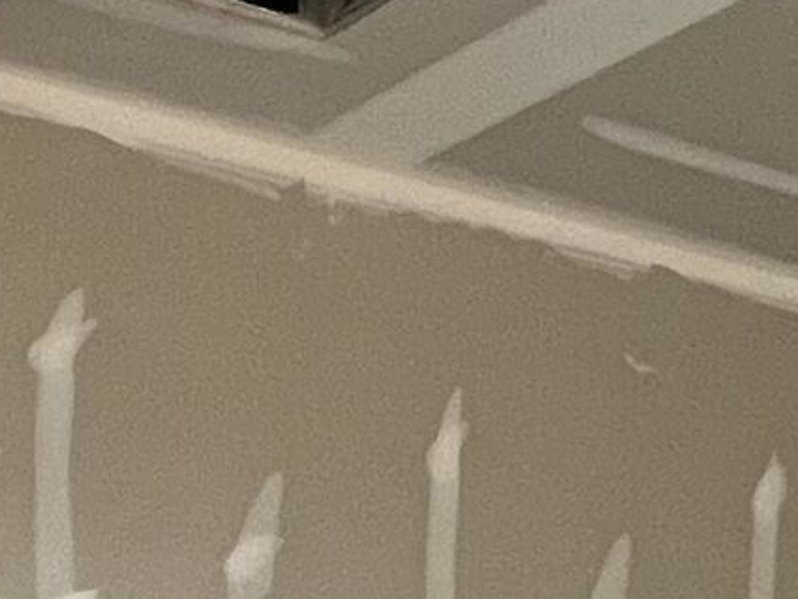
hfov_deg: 20.5
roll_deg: -1.1
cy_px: 1070
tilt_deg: -0.6
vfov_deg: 14.0
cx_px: 94
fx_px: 2168
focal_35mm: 94
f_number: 1.8
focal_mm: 1.57
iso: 400
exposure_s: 1/60
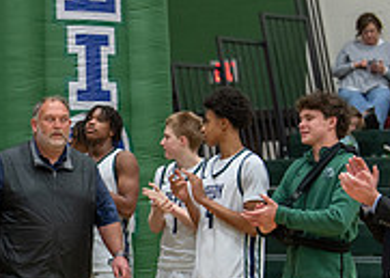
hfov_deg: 11.6
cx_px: -123
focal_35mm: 168
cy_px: 237
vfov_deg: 8.5
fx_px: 1859
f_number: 1.2
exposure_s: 1/400
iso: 500
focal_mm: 50
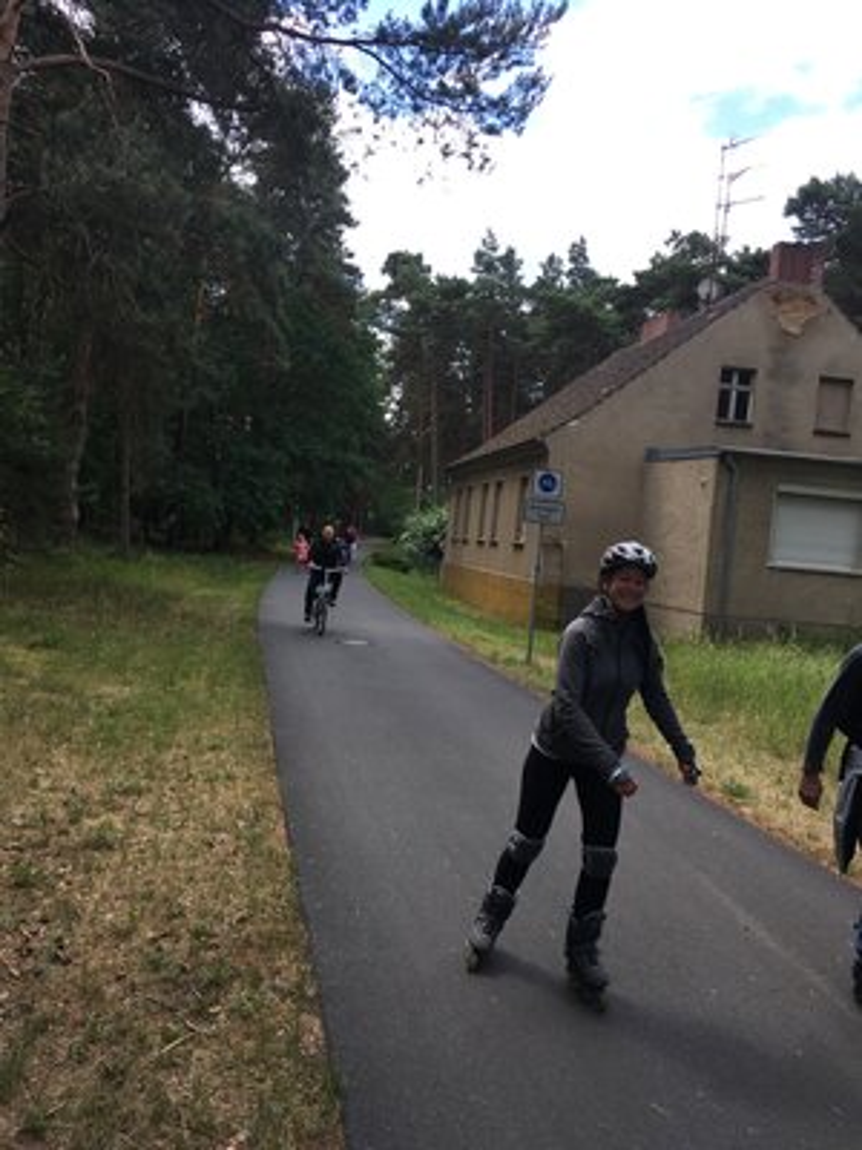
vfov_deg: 61.7
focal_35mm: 29
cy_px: 575
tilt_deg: -3.1
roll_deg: -3.6
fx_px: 963
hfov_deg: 48.2
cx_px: 431
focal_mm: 4.15
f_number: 2.2
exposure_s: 1/545
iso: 25
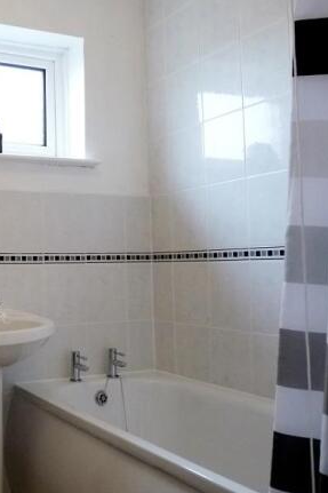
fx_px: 520
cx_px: -2
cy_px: 249
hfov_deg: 32.2
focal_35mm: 38
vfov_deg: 50.7
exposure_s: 1/30
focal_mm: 4.8
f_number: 2.8
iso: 400
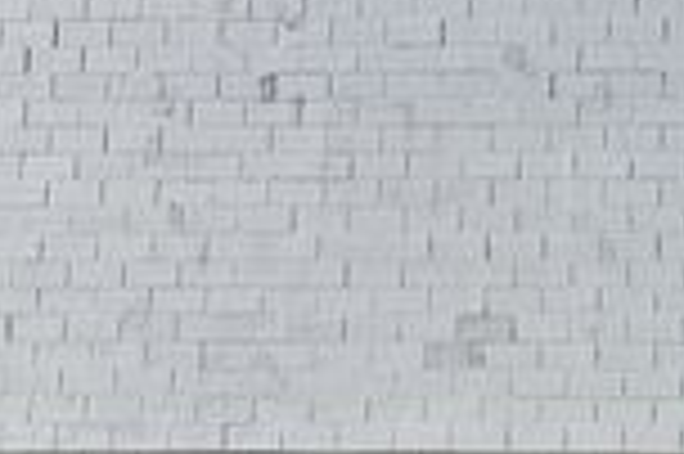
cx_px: 1035
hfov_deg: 21.4
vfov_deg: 15.7
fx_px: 1499
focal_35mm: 79
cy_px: 701
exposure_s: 1/3861
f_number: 1.78
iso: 80
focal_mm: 6.86
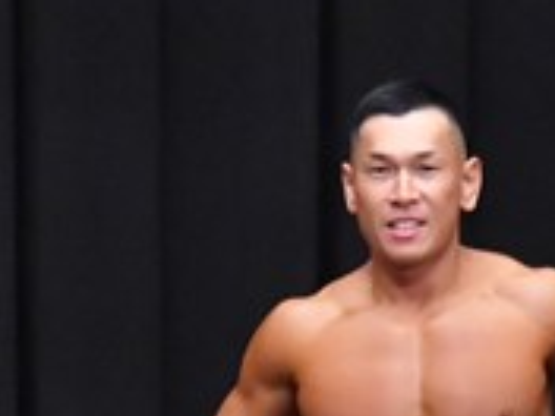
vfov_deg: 1.7
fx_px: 13708
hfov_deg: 2.3
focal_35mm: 855
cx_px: 282
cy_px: 725
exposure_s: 1/400
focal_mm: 135
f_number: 5.6
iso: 8000
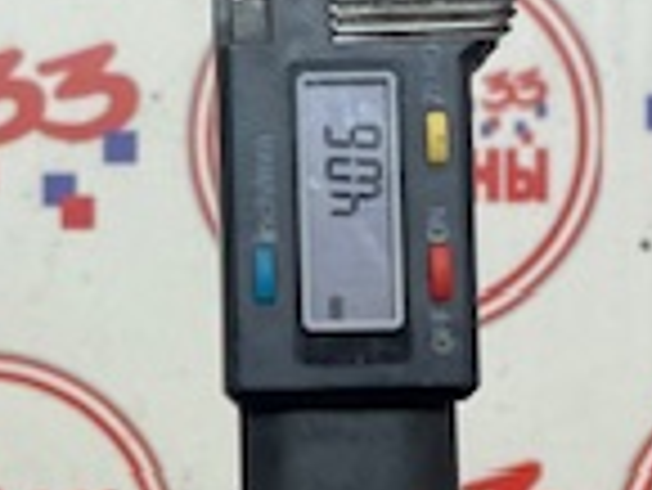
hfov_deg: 17.0
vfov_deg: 12.9
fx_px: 2168
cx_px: 121
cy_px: 292
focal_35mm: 115
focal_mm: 4.2
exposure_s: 1/100
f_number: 1.6
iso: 125
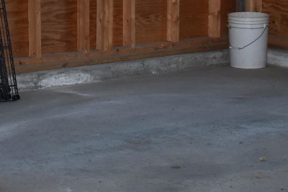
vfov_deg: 8.7
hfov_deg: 13.1
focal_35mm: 154
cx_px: -19
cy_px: -107
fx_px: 1232
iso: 220
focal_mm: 18
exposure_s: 1/60
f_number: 4
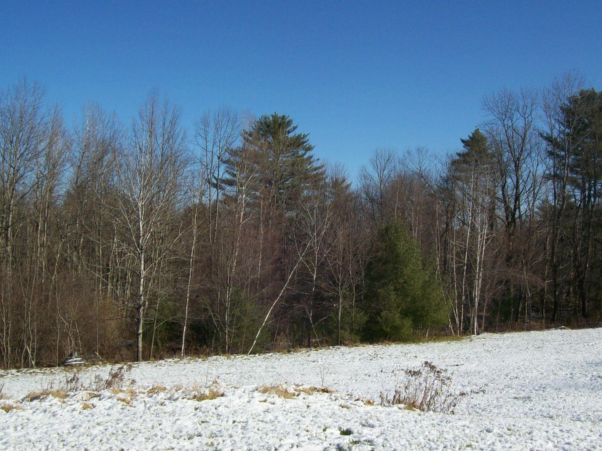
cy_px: 244
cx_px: 292
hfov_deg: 45.8
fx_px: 713
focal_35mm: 41
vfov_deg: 35.1
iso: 80
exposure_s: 1/703
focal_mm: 6
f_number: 4.8
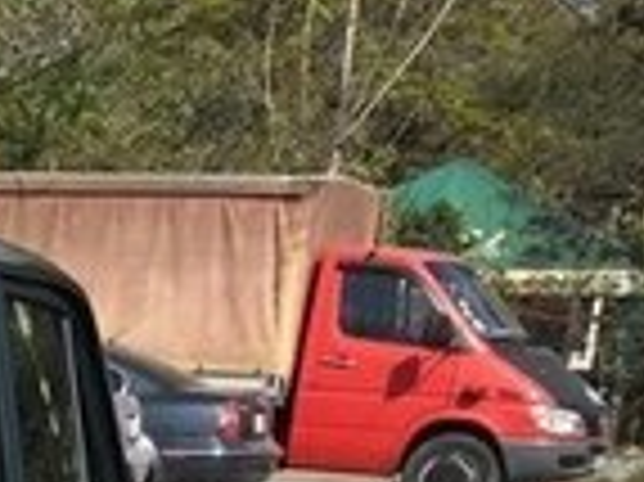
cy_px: 1052
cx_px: -815
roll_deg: -0.8
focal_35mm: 134
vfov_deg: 10.0
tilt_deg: -16.0
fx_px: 2491
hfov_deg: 12.2
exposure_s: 1/2825
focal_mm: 4.15
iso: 32
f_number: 2.2
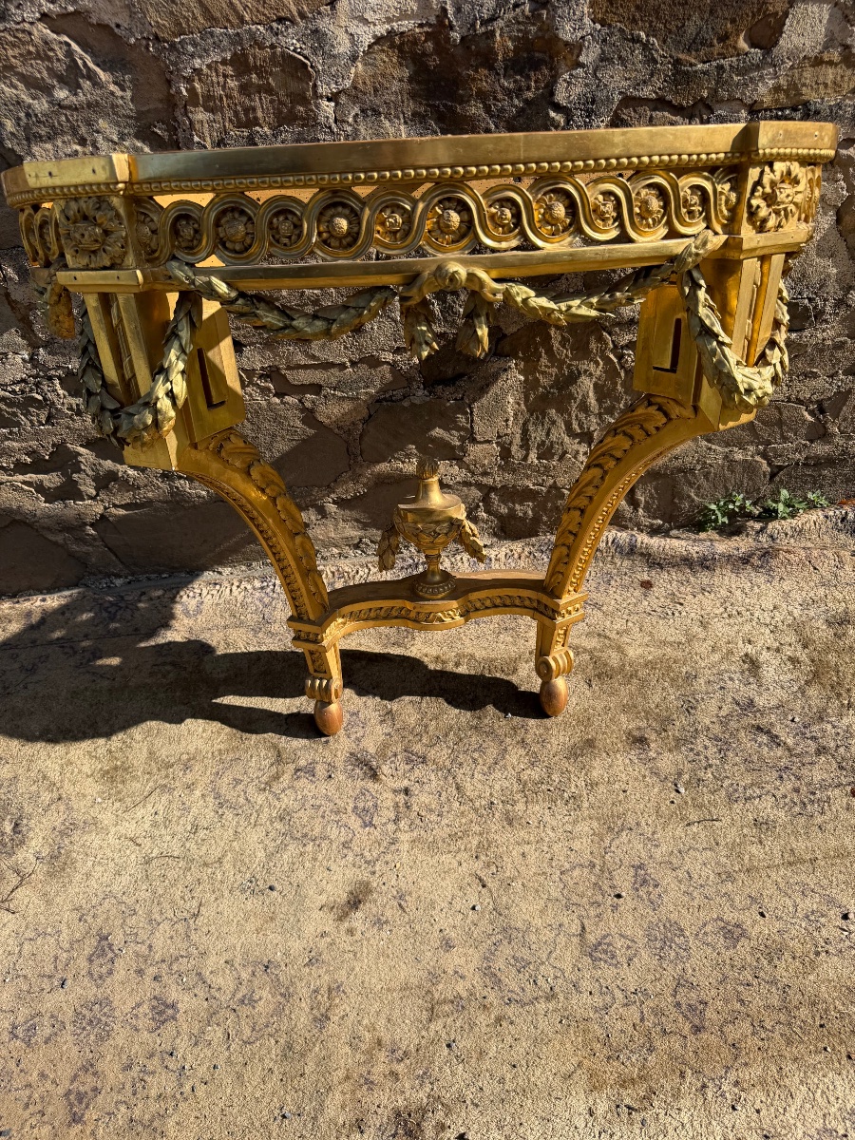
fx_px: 790
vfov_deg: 71.6
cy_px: 570
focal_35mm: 24
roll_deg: +4.4
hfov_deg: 56.8
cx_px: 428
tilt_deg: -42.4
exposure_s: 1/3021
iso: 80
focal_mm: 6.76
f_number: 1.78
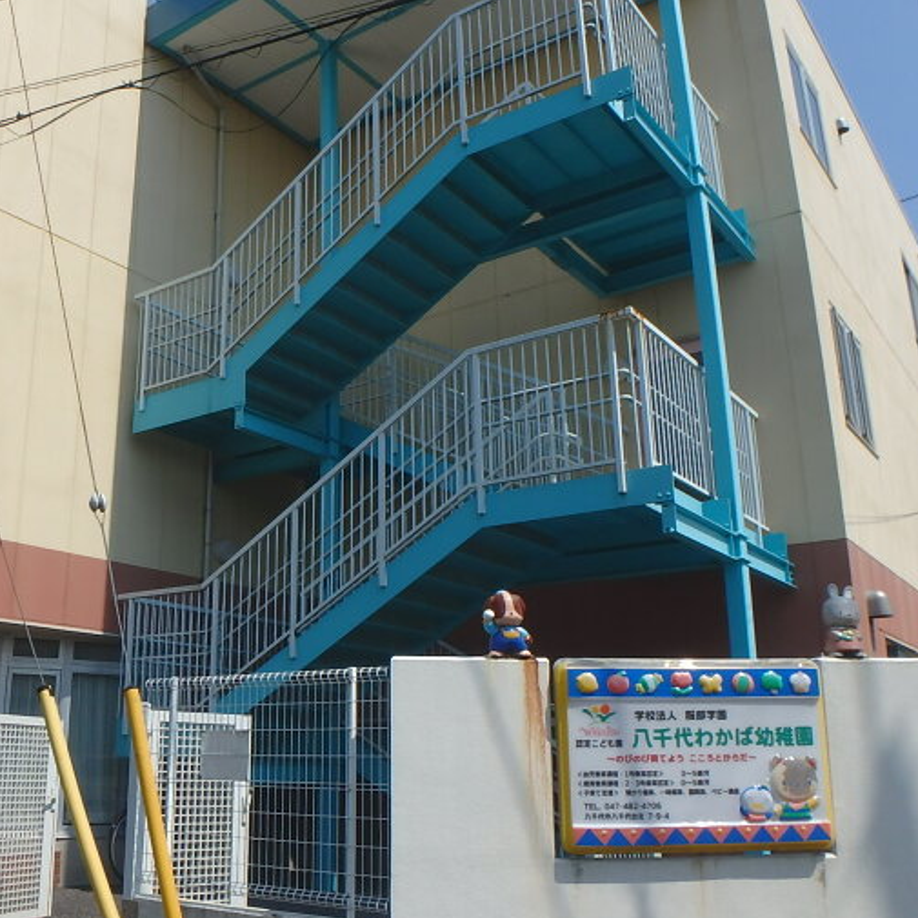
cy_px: 489
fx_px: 1050
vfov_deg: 47.2
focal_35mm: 35
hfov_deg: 46.4
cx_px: 300
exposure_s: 1/640
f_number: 6
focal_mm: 3.7
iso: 125
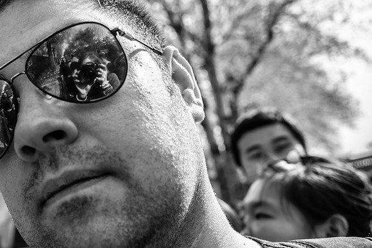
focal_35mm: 43
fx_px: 449
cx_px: 36
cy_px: 146
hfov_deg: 41.4
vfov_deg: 30.9
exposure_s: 1/500
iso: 200
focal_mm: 24
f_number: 4
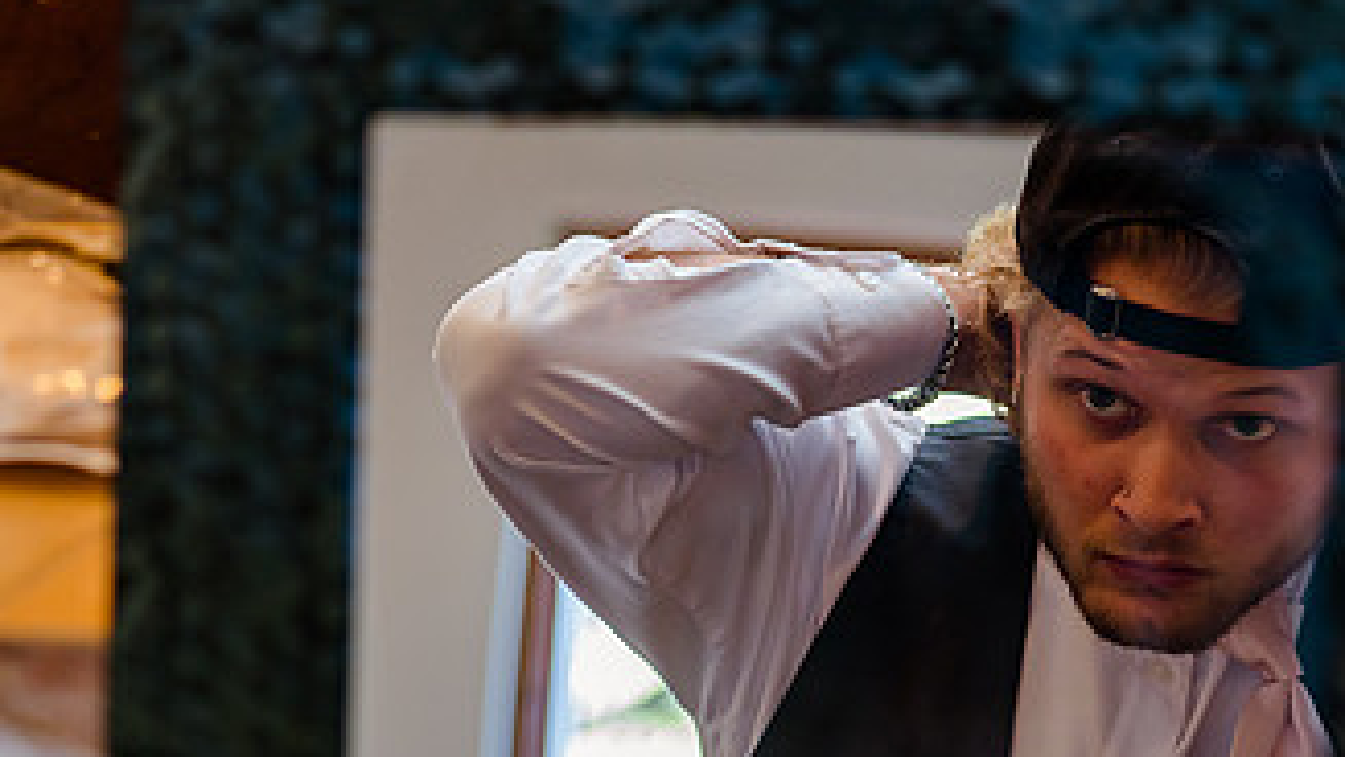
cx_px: 699
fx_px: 7954
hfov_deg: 9.7
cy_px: 642
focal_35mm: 223
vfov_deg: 5.4
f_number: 4
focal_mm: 120
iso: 1600
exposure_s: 1/160
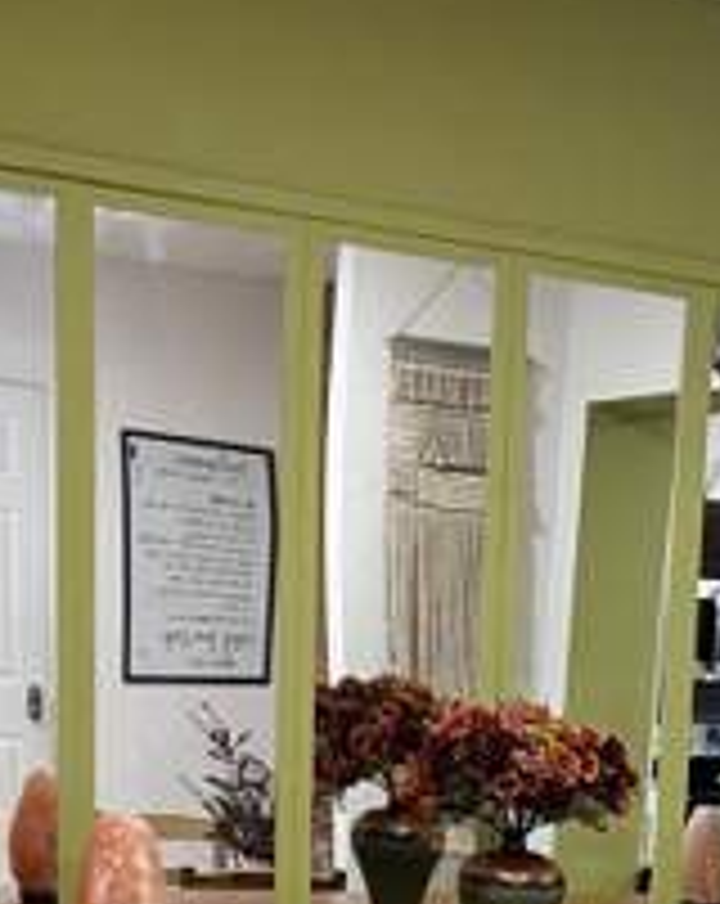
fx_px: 2164
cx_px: 814
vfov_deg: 21.7
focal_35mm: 81
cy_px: 1120
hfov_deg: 18.1
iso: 320
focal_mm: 5.7
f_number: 1.5
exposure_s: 1/60
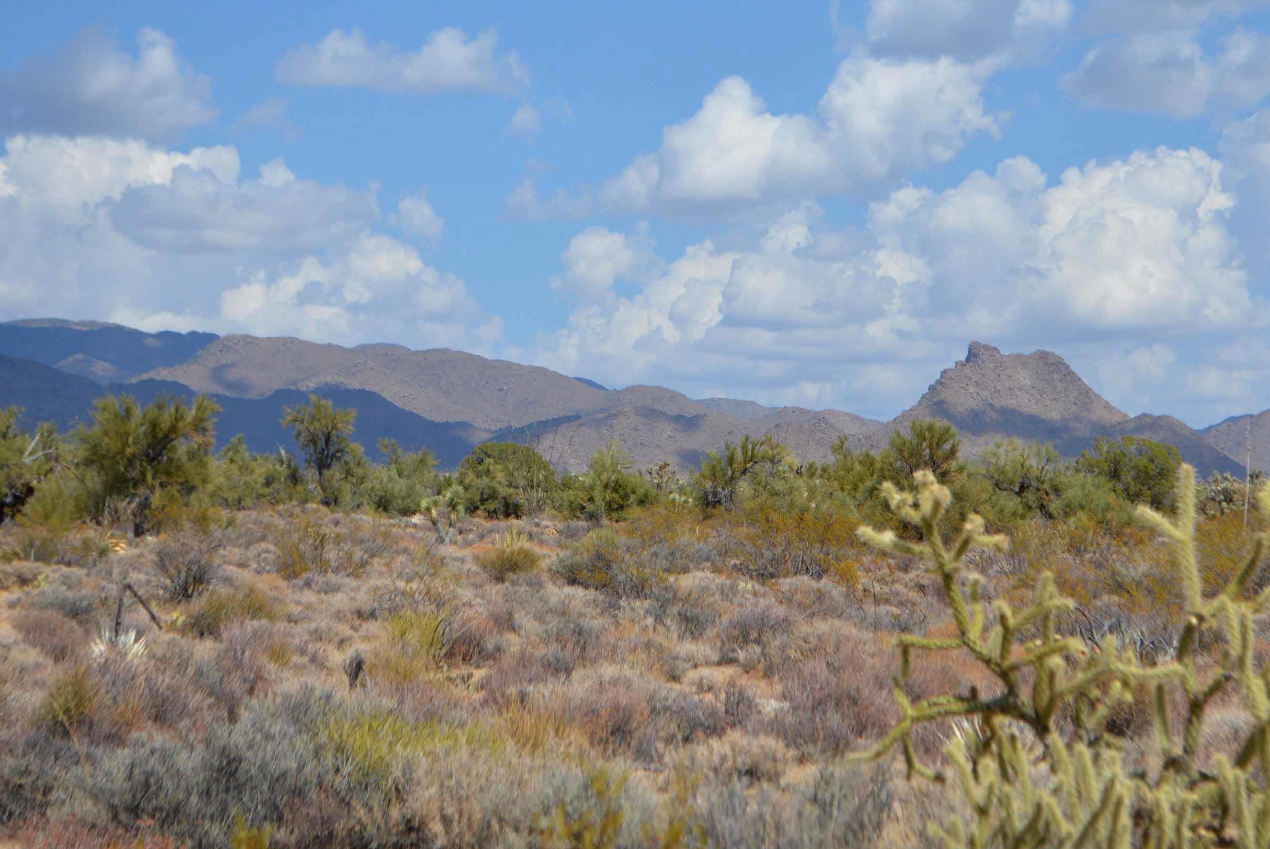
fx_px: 3588
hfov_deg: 20.1
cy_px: 395
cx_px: 750
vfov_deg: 13.5
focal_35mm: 102
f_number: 7.1
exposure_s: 1/2000
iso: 400
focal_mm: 55
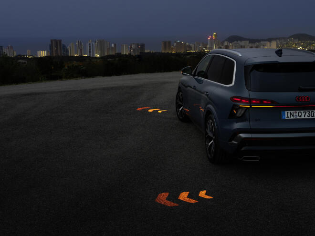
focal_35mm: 44
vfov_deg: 32.9
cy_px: 118
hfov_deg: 42.9
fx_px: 400
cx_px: 158
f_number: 7.1
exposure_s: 1/80
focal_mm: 55.2
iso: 100
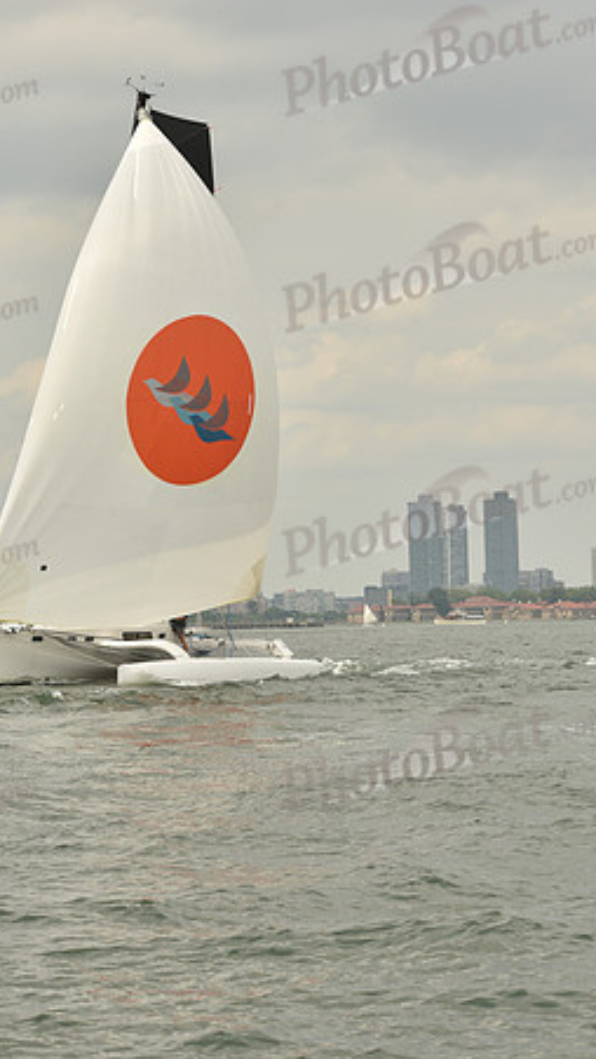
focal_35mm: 128
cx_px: 161
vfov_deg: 16.7
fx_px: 3593
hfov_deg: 9.5
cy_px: 427
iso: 250
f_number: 10
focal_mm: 95
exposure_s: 1/640
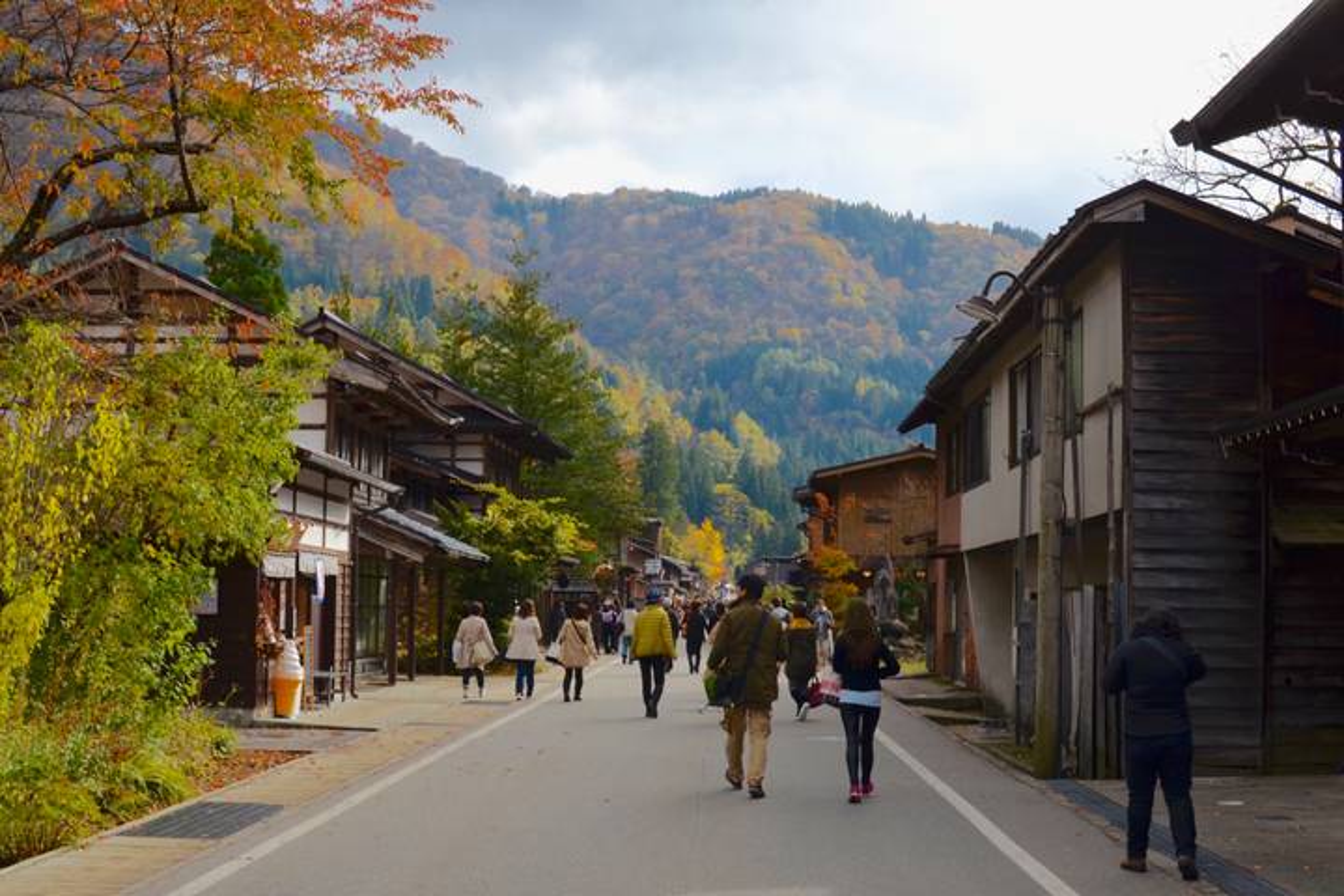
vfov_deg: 25.8
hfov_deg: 37.9
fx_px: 1960
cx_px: 672
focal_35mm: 52
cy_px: 448
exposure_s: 1/250
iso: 200
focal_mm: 35
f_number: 8
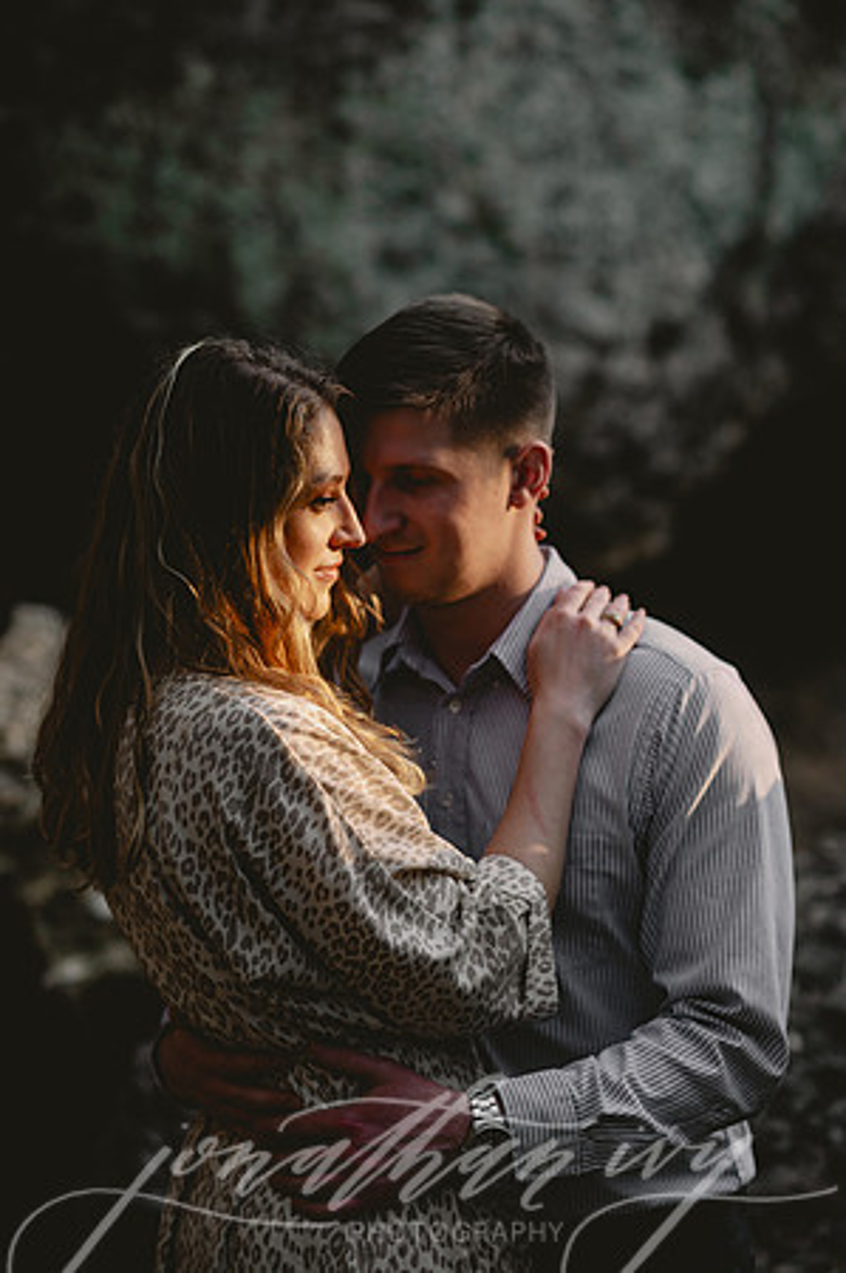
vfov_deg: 23.9
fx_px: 3003
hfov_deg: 16.0
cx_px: 423
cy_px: 636
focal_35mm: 85
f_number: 2
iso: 100
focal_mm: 85
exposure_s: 1/320
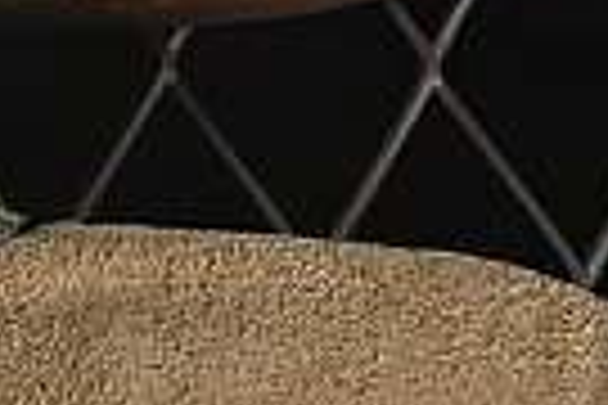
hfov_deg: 3.4
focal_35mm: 602
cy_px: 122
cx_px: -901
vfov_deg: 2.3
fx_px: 10166
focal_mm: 50
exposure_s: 1/60
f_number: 6.3
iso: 160
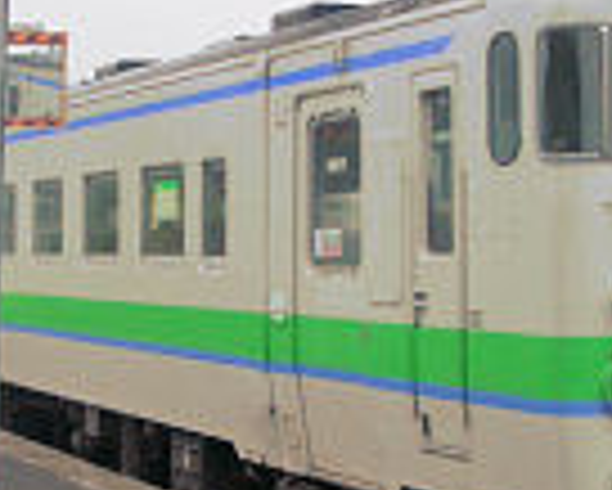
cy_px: 223
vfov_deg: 14.5
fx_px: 1921
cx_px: 140
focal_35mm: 106
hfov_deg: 18.0
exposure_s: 1/400
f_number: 2.6
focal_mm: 5.8
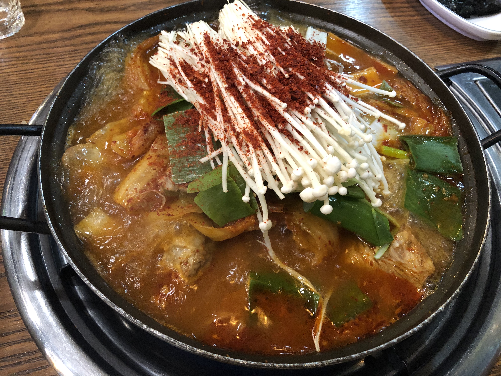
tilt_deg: -58.6
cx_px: 250
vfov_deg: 49.7
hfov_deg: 63.4
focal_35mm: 28
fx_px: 405
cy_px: 188
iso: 100
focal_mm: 3.99
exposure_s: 1/7
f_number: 1.8
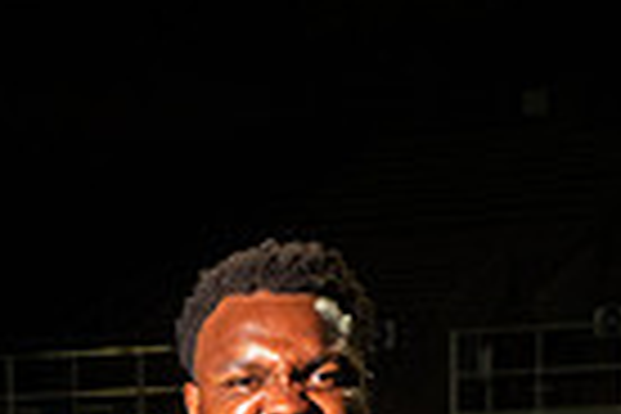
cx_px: 261
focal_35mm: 156
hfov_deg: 13.2
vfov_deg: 8.1
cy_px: 986
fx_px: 2691
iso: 1000
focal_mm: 48
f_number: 7.1
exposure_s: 1/400
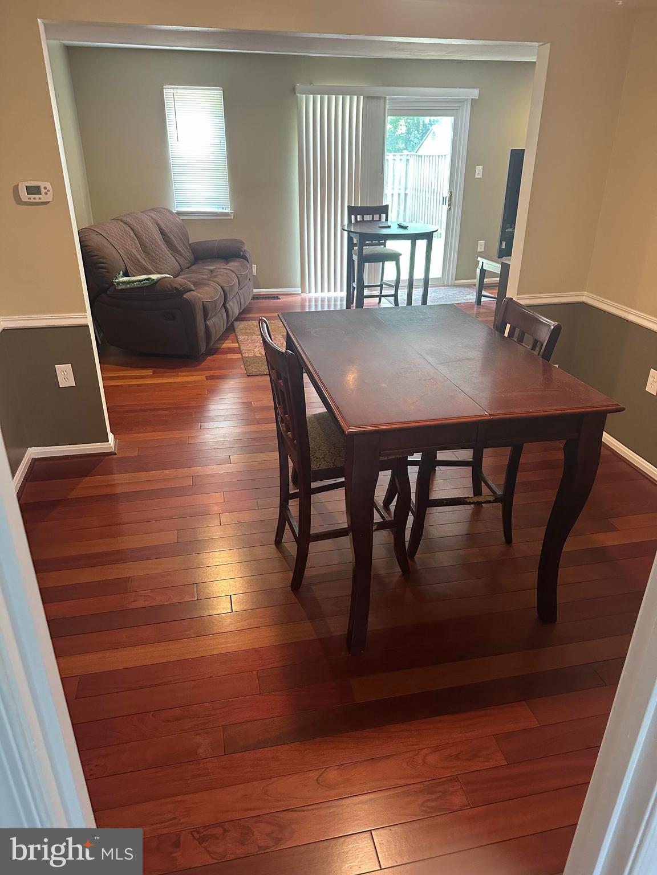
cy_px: 438
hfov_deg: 56.8
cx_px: 328
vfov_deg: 71.6
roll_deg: -1.0
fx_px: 607
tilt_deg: -25.6
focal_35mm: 24
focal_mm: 6.86
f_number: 1.78
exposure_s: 1/60
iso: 500
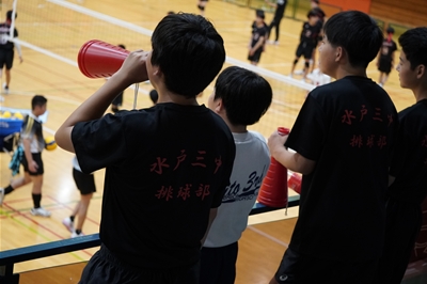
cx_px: 214
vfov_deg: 16.5
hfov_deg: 24.6
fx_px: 978
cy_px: 142
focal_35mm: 82
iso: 2500
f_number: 4.5
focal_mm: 55
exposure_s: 1/160
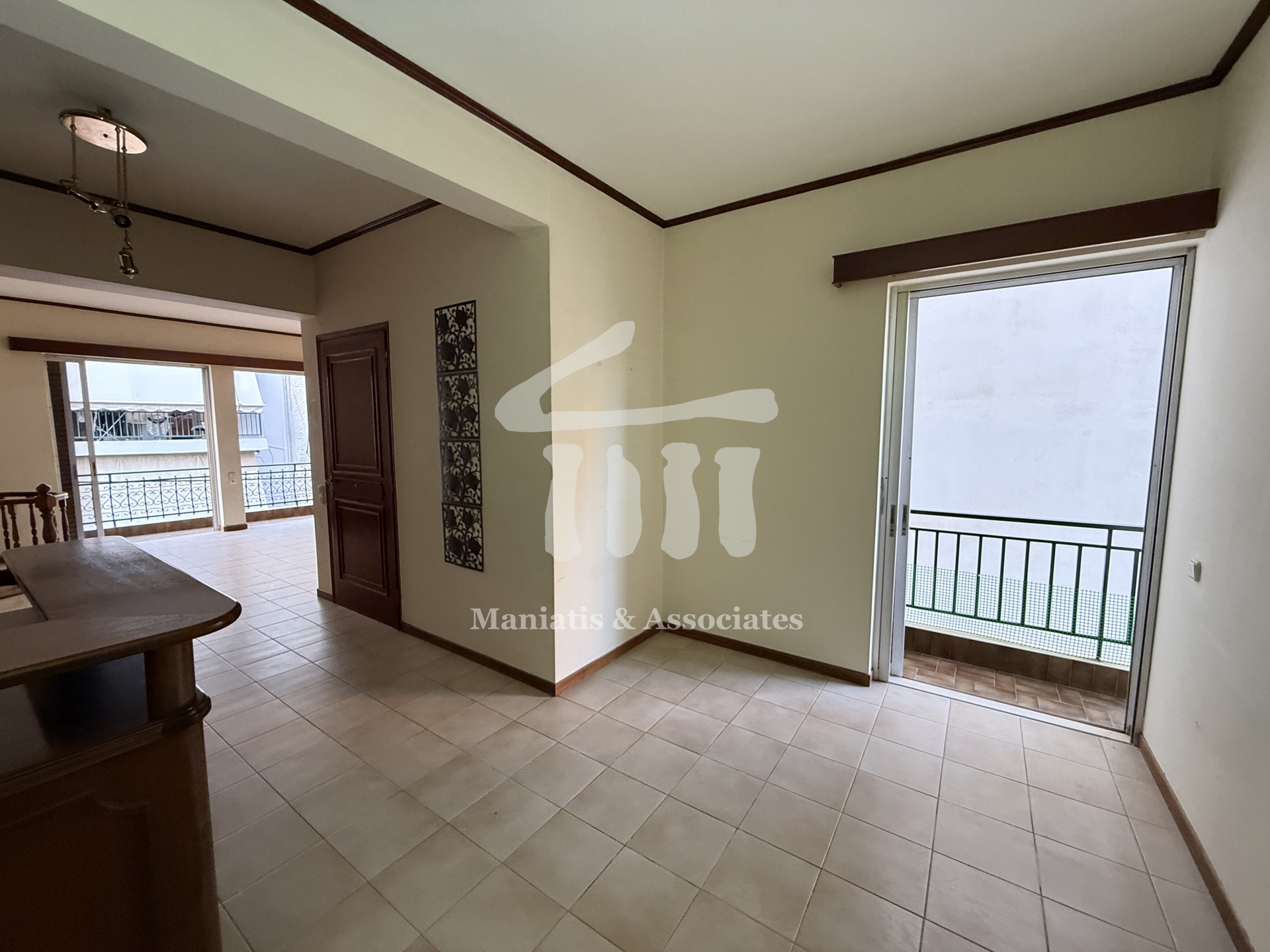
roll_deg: -0.5
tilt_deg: -6.4
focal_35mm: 14
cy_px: 476
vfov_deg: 85.7
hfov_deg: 102.1
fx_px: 514
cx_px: 635
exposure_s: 1/60
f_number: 2.2
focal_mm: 2.22
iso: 500
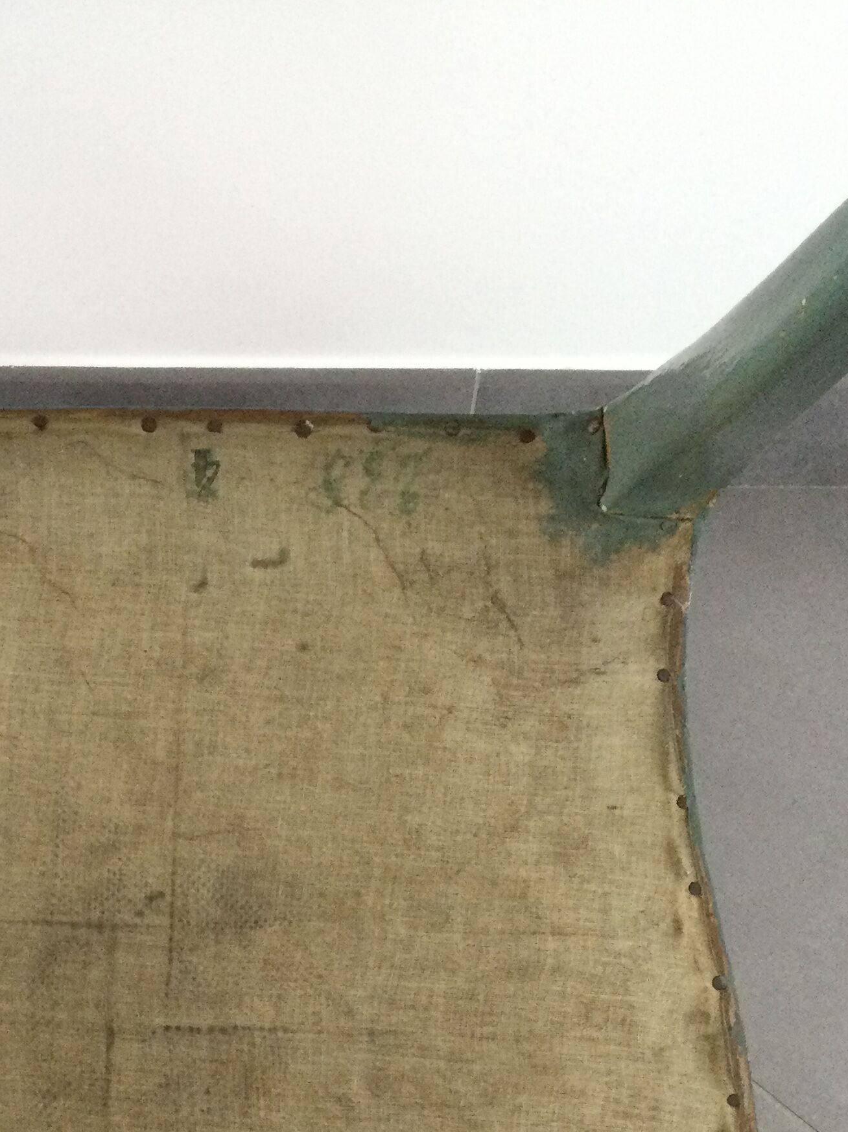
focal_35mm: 58
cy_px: 1054
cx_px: 191
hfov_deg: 24.9
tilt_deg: -62.0
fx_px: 1895
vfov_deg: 31.4
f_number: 2.4
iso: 160
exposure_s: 1/33
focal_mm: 3.3
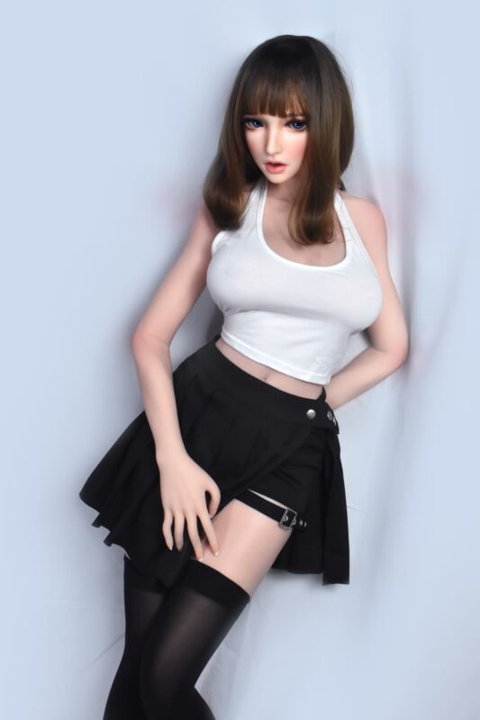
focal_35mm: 46
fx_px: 930
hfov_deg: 28.9
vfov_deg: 42.3
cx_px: 240
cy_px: 360
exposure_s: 1/80
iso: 1600
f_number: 8
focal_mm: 31
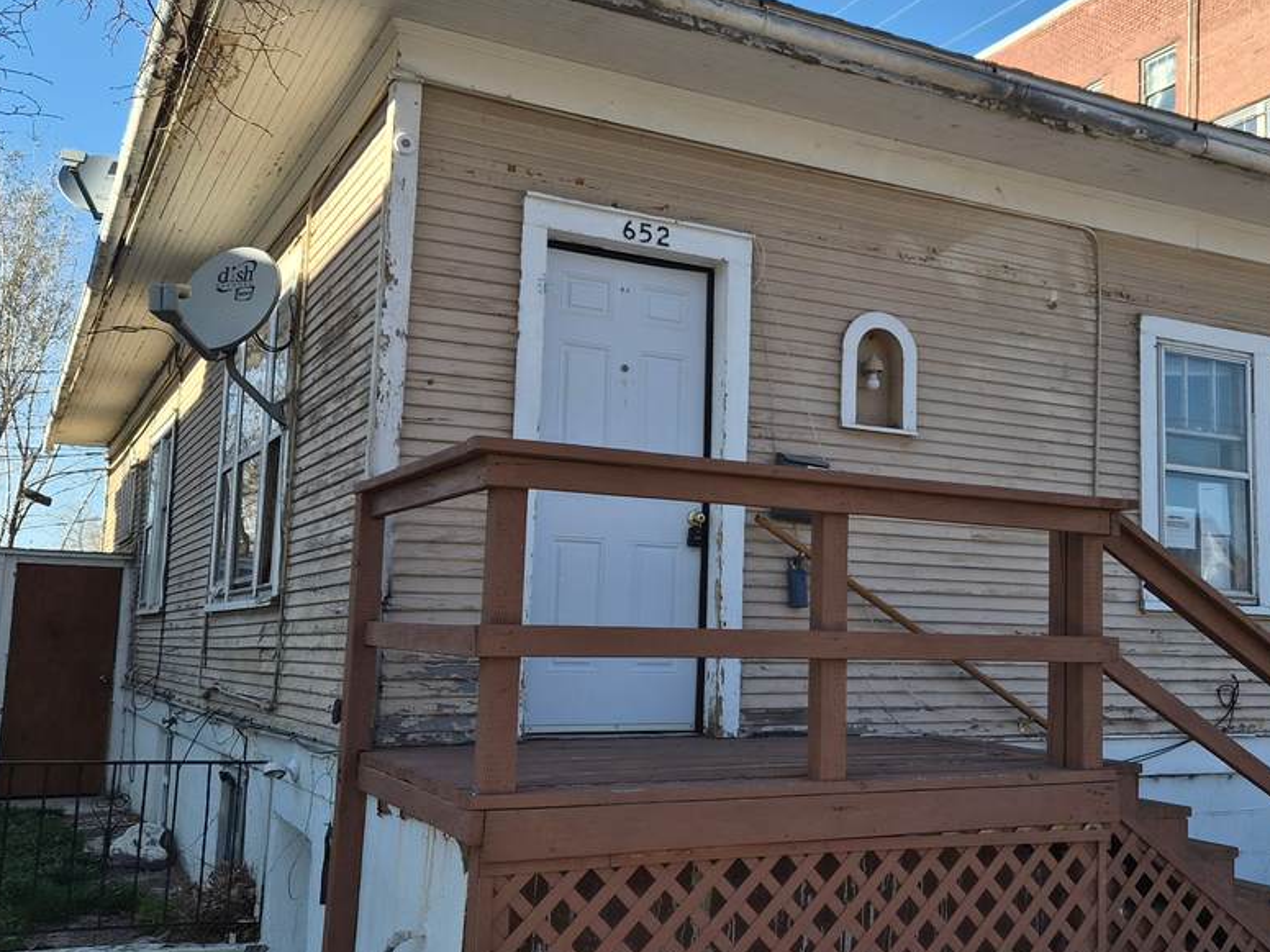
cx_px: 847
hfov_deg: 48.2
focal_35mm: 38
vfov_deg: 37.7
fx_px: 1394
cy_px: 492
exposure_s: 1/2744
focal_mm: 5.4
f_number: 1.8
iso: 80
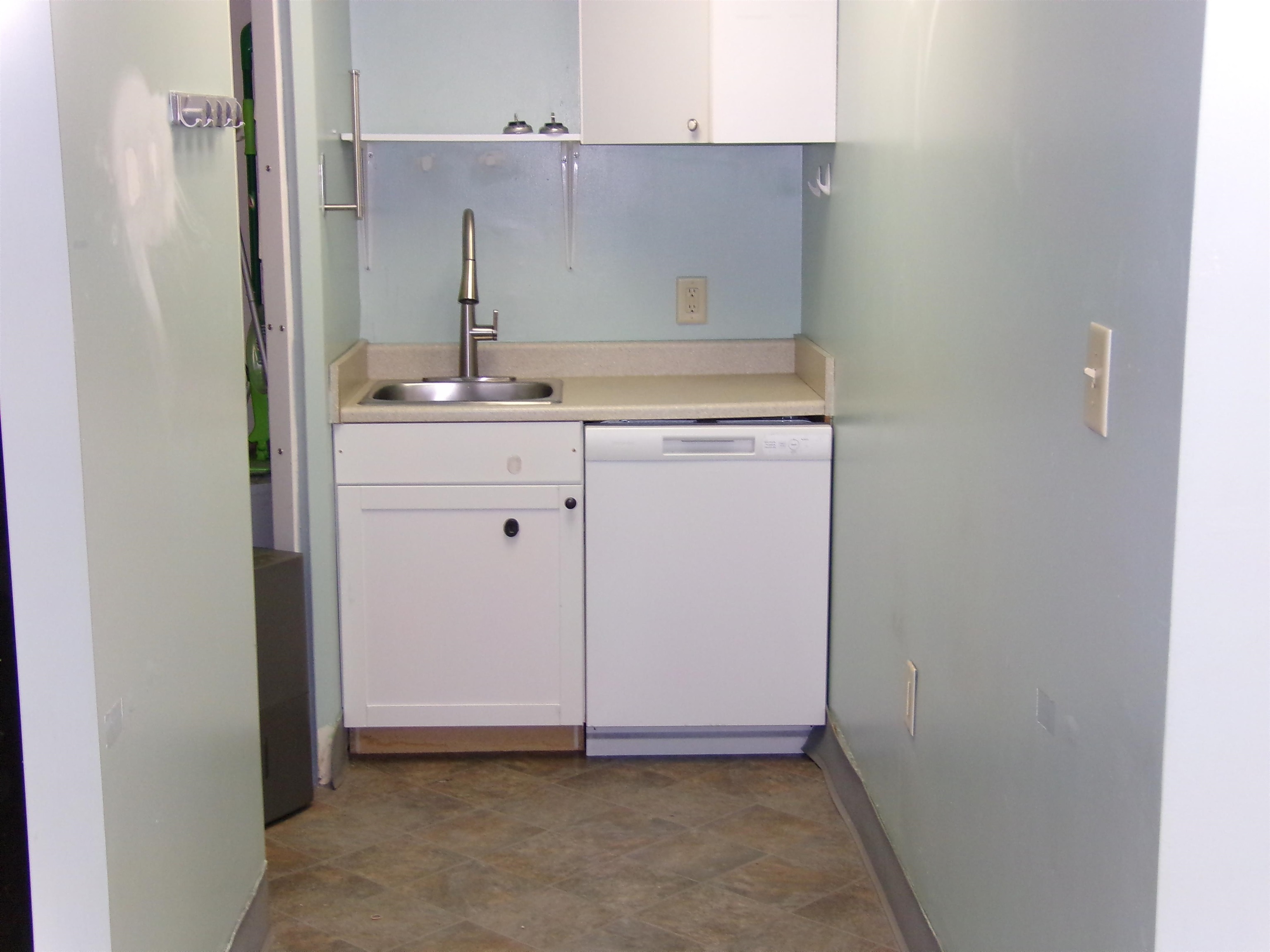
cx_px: 635
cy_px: 476
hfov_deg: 38.9
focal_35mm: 49
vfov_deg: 29.7
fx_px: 1798
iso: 200
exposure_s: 1/34
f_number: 3.8
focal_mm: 8.7
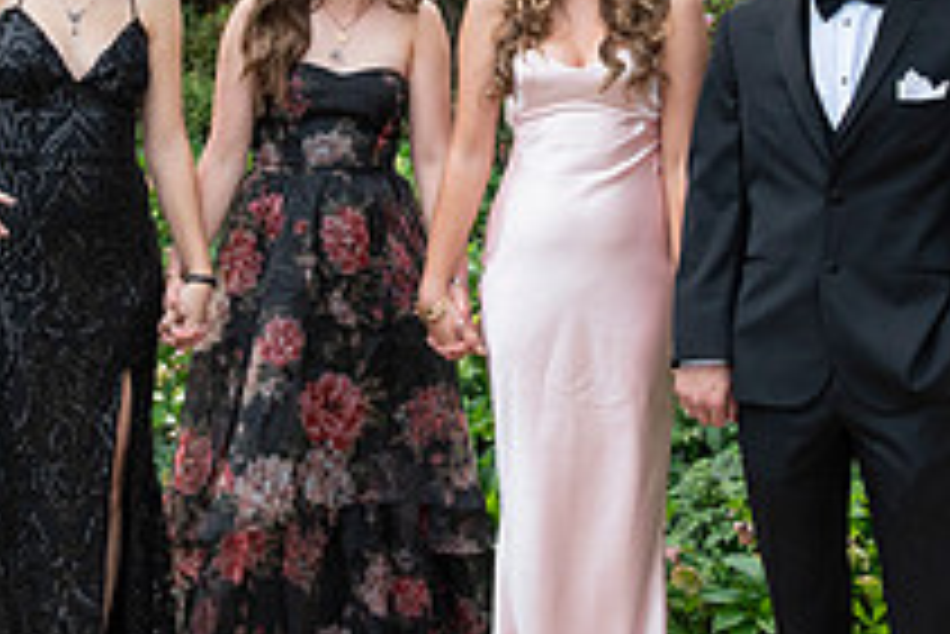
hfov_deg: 26.3
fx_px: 2033
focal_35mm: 77
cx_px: 531
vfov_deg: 17.5
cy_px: 79
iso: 1250
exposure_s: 1/2000
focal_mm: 28
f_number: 5.6
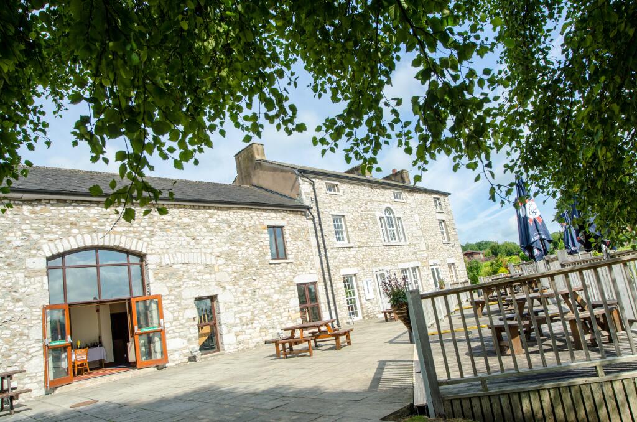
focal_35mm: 22
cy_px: 211
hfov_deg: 77.4
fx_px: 397
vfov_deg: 55.9
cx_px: 318
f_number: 11
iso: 125
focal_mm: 15
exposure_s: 1/160
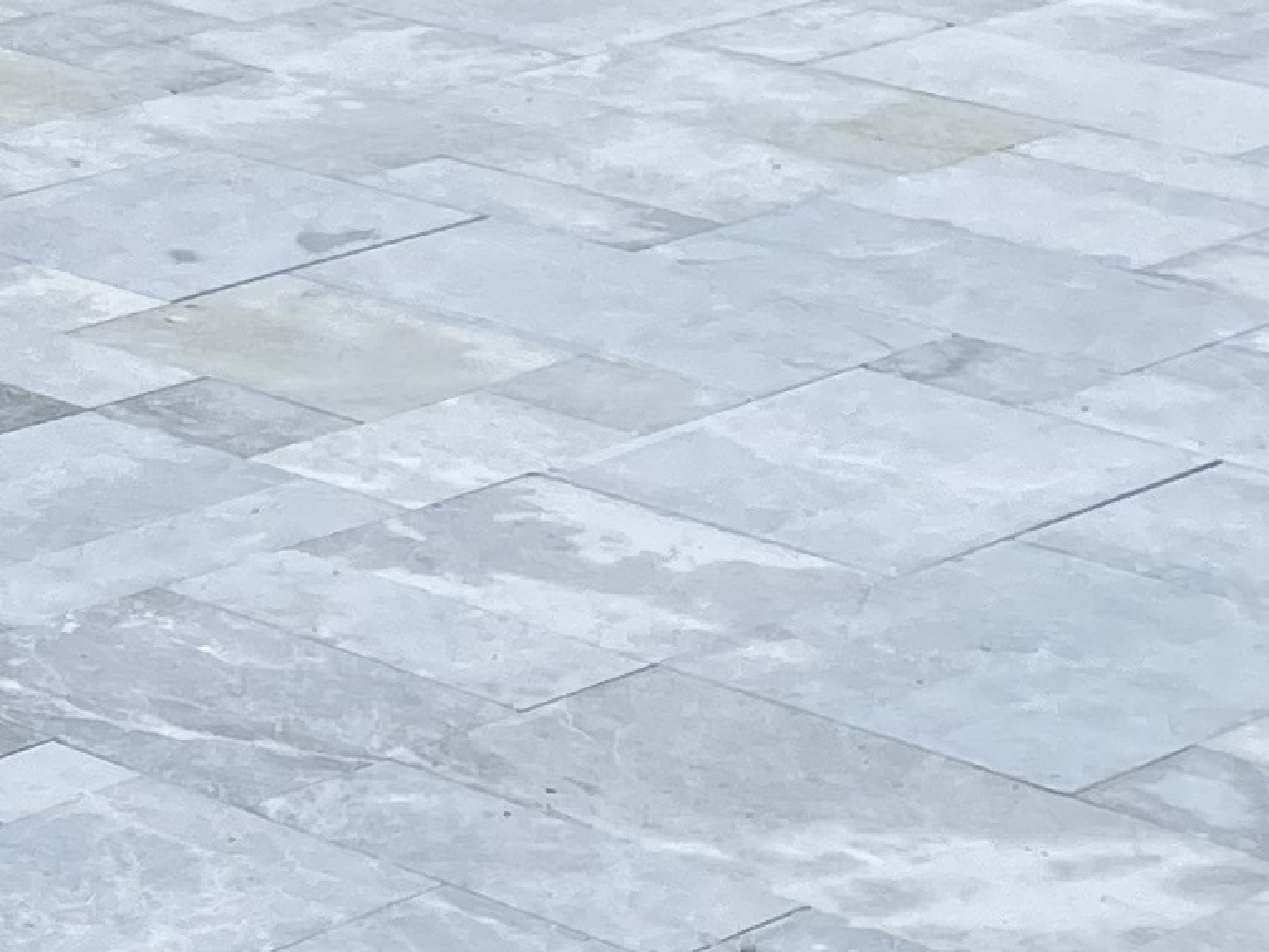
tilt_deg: -16.2
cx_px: -1058
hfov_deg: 13.0
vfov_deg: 10.8
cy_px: 196
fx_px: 5023
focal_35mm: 137
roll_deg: -0.7
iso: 32
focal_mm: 4.2
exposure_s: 1/1949
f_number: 1.6
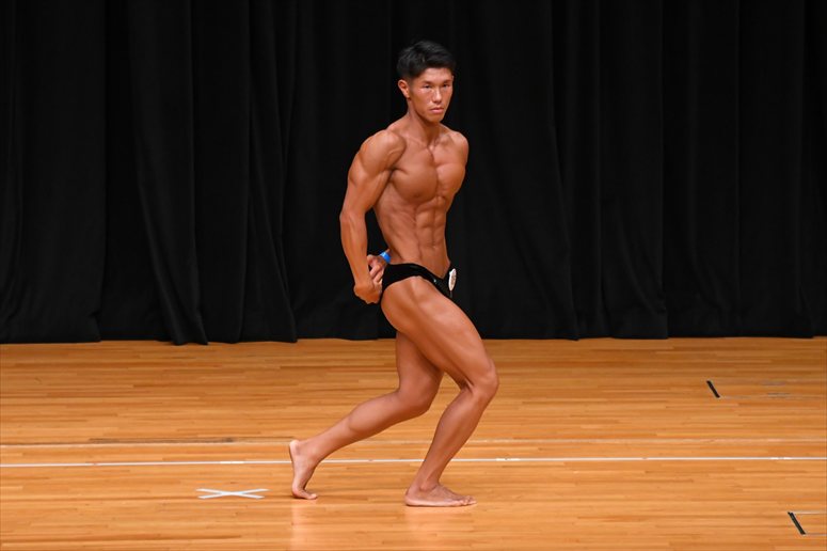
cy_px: 276
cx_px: 414
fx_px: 6544
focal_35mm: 285
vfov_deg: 4.8
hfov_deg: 7.2
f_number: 5.6
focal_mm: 190
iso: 3200
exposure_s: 1/400
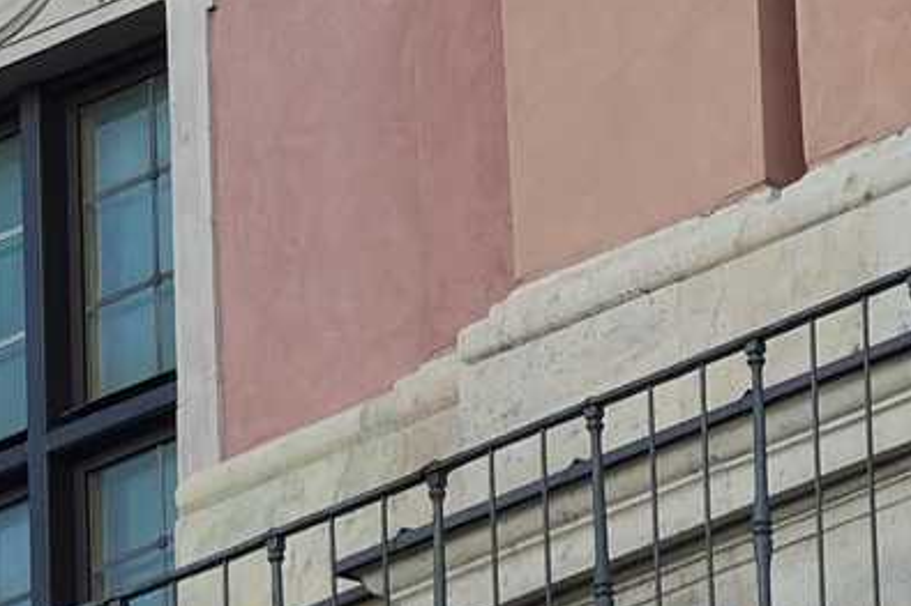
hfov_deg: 1.8
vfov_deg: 1.2
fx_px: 29189
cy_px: -775
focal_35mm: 1154
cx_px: 1190
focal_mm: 79.51
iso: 100
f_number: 4
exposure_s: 1/320
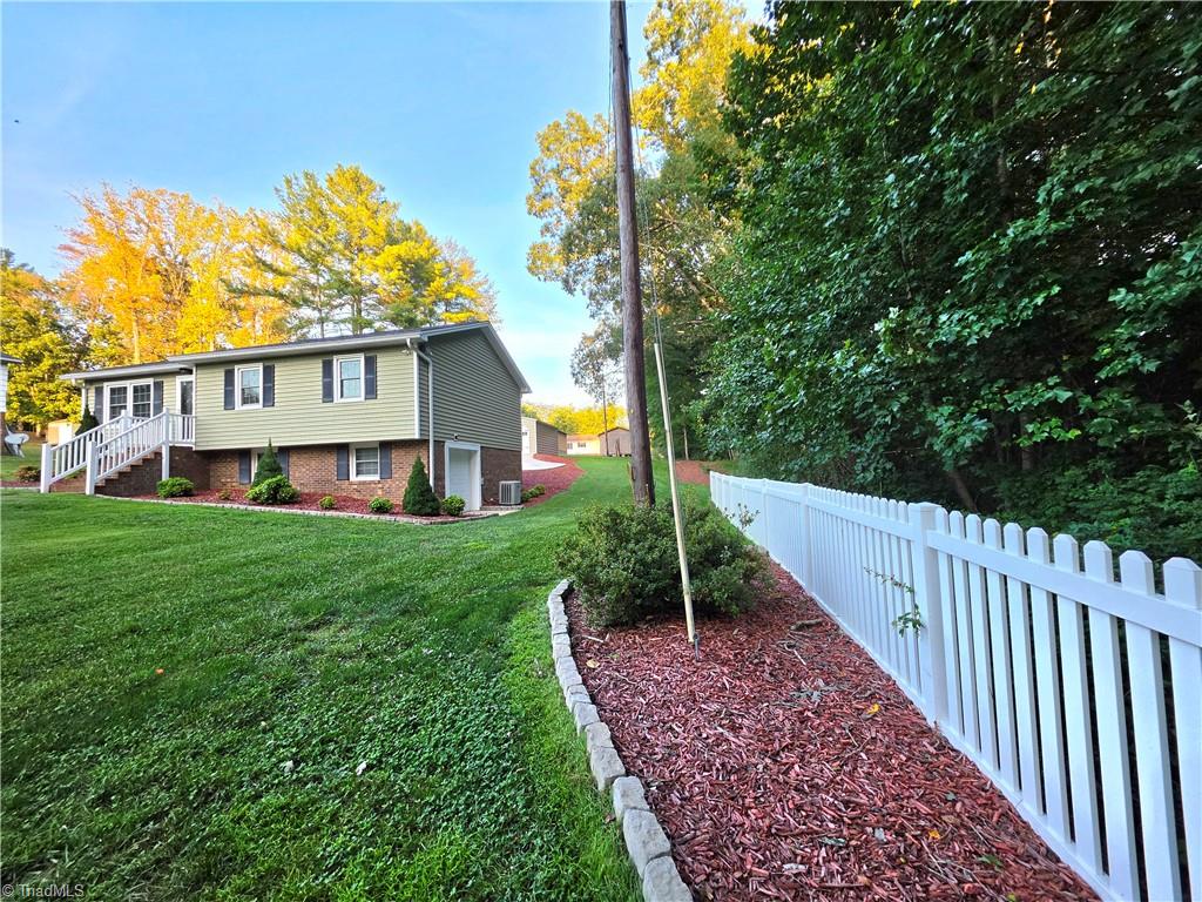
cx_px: 601
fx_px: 451
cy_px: 451
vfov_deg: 89.9
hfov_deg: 106.2
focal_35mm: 13
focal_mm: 2.2
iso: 80
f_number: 1.9
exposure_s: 1/370
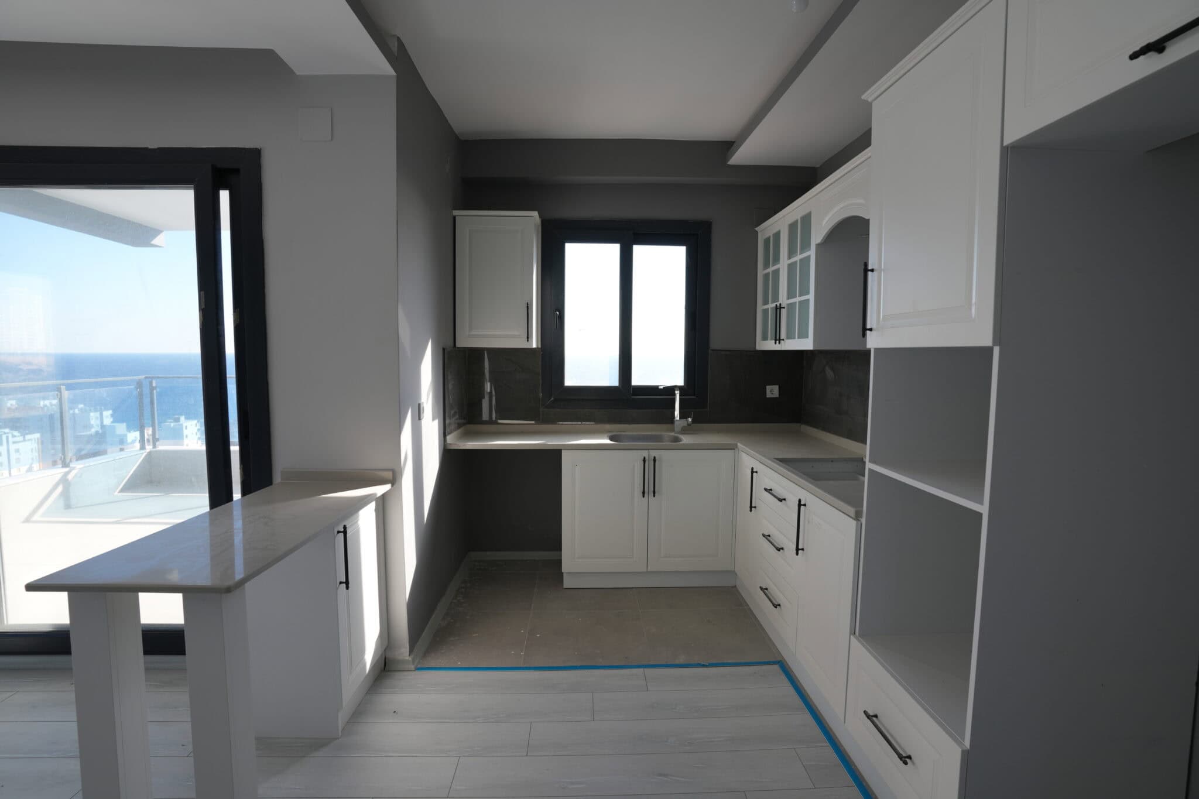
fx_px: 566
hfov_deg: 93.3
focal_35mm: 17
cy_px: 400
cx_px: 600
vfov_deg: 70.4
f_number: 5.6
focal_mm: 17
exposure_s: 1/100
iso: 100
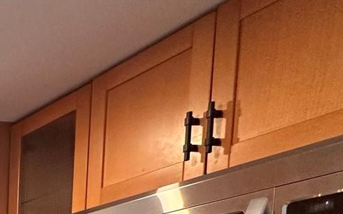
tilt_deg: -7.3
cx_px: -253
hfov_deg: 22.2
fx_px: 579
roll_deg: +1.3
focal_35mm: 62
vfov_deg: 16.4
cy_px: 421
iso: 250
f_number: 2.2
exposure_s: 1/60
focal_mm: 2.22
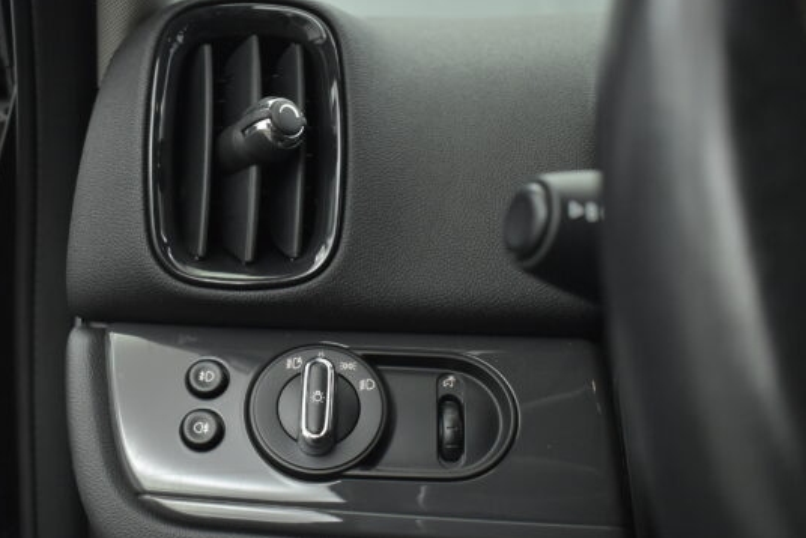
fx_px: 963
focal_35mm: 43
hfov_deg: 44.5
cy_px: 271
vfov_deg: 31.2
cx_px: 247
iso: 1600
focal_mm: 20
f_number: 3.8
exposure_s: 1/80
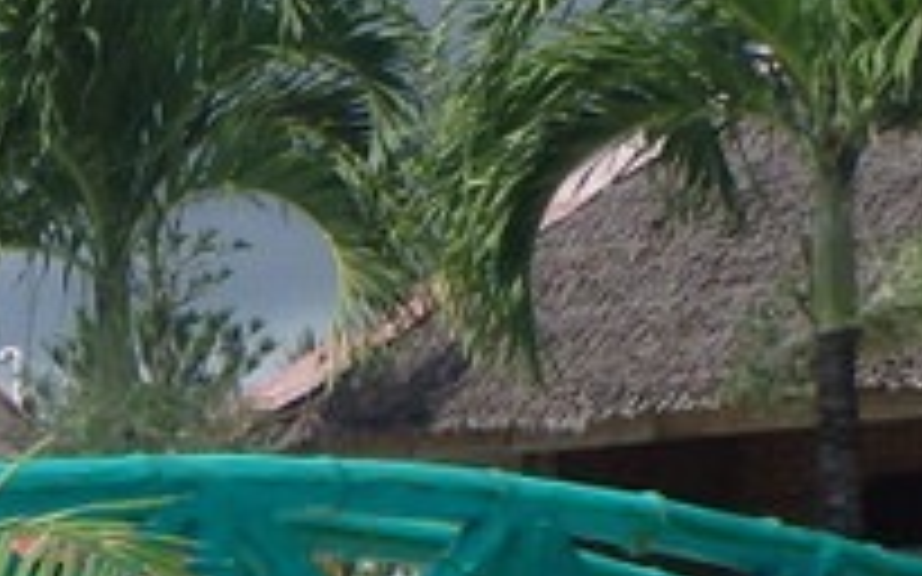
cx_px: -270
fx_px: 3492
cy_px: 1174
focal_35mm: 139
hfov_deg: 14.4
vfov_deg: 8.9
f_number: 11
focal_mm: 5
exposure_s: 1/200
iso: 125
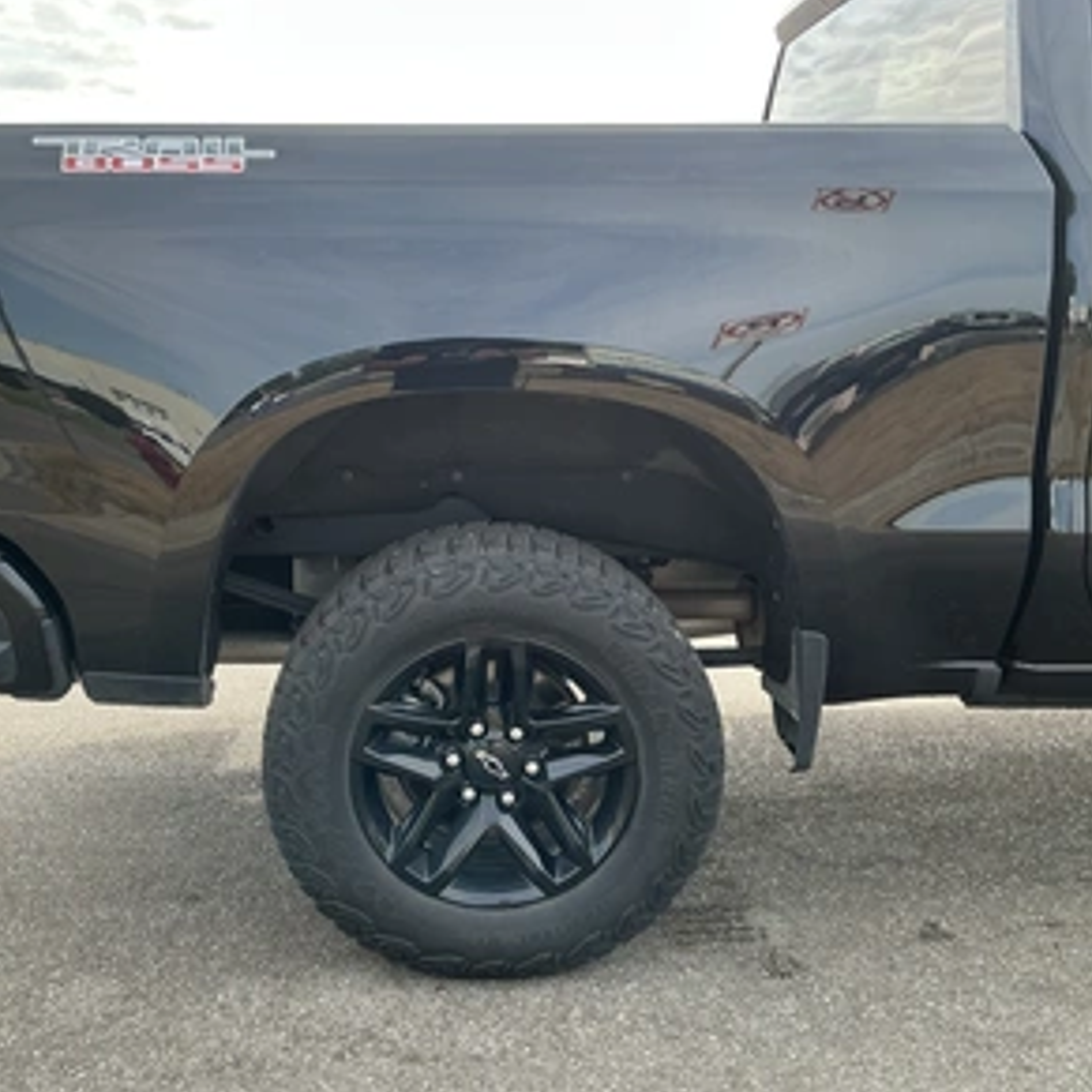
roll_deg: +1.9
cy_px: 548
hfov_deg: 48.2
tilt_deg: -9.2
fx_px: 1213
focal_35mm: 34
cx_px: 435
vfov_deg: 48.5
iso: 25
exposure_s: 1/327
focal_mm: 3
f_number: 1.8
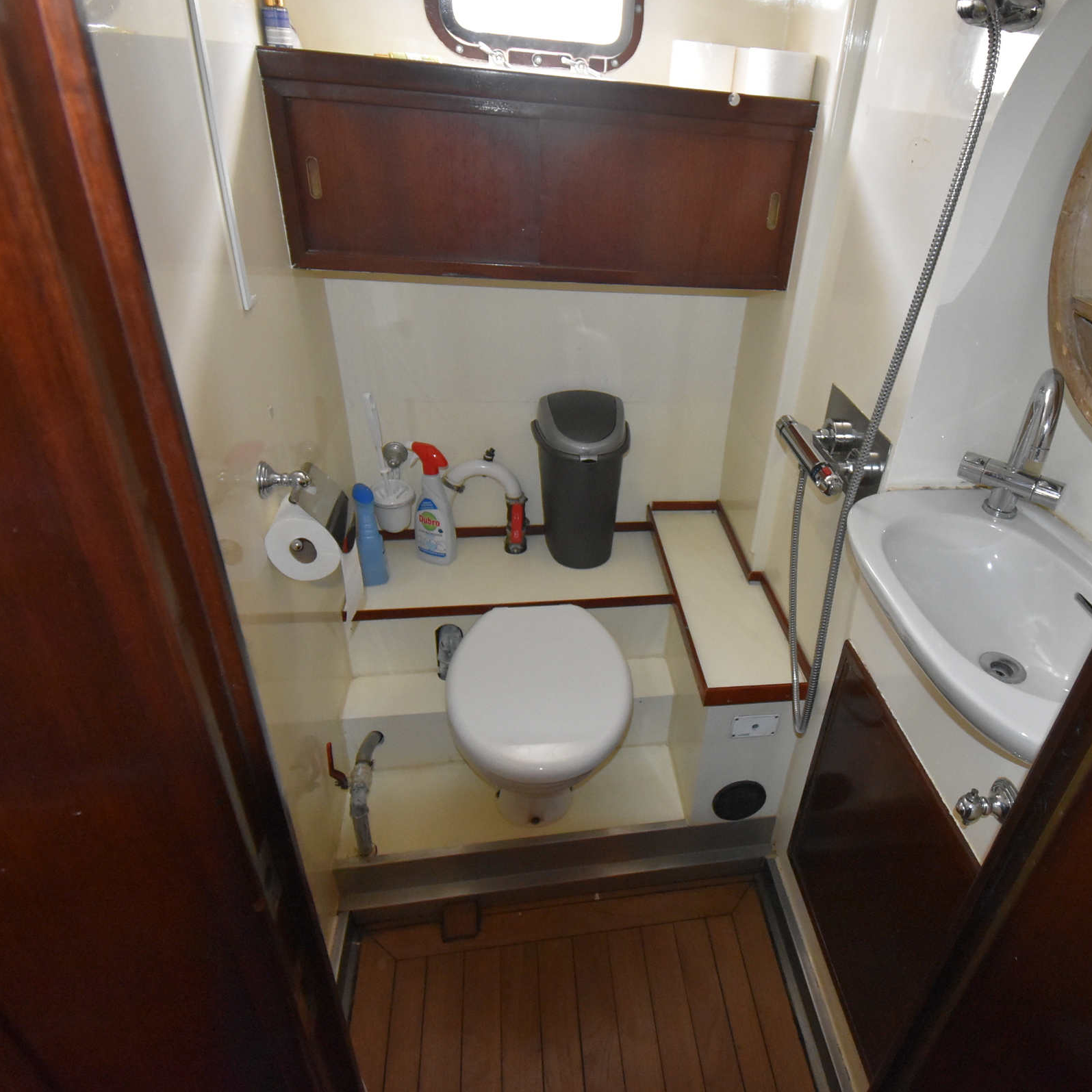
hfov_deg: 73.6
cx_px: 679
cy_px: 542
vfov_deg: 74.8
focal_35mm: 20
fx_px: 714
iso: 2800
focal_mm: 10
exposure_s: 1/60
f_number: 4.5
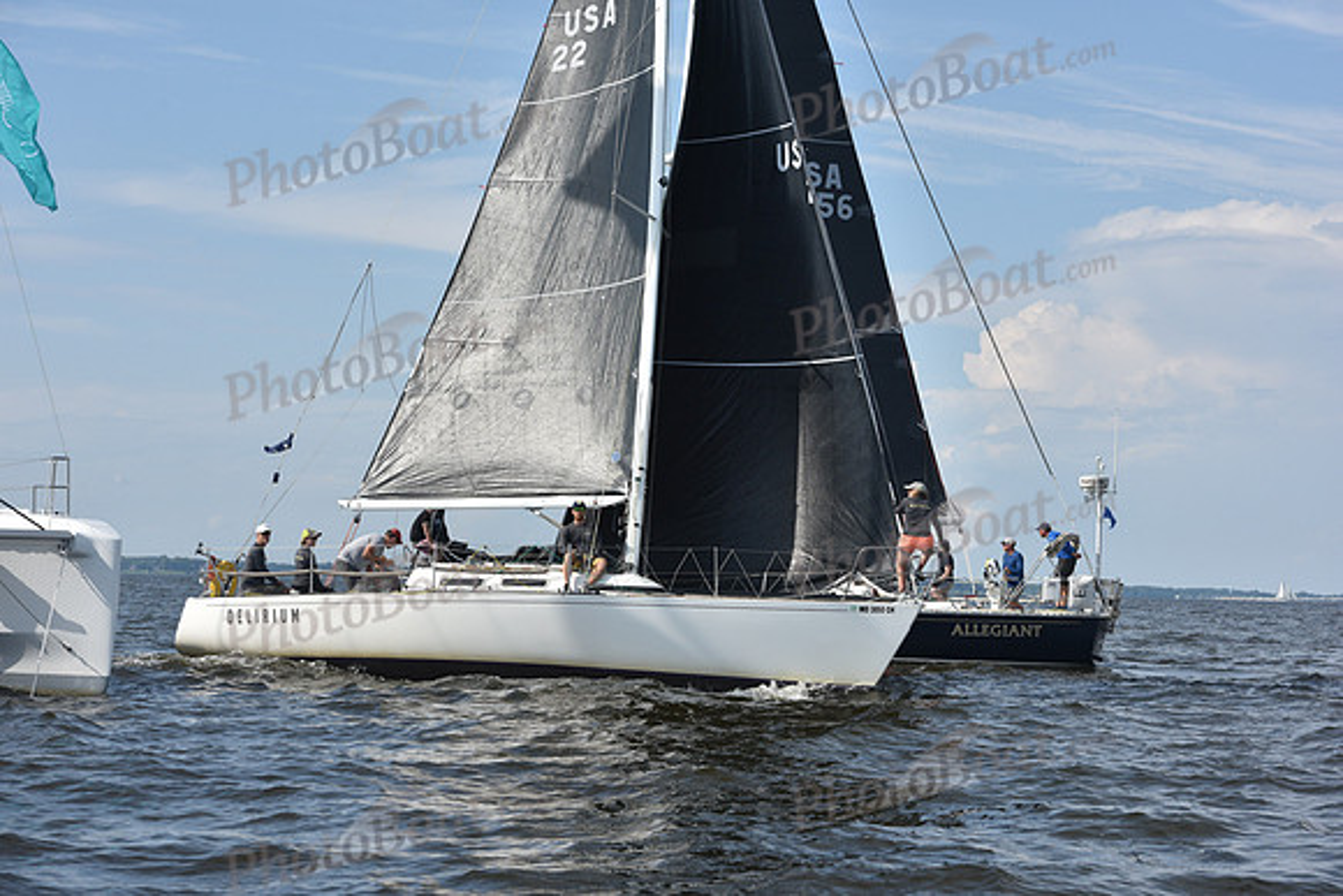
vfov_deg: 18.2
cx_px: 672
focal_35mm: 75
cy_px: 448
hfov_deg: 27.0
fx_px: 2798
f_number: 8
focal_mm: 75
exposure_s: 1/1250
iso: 320
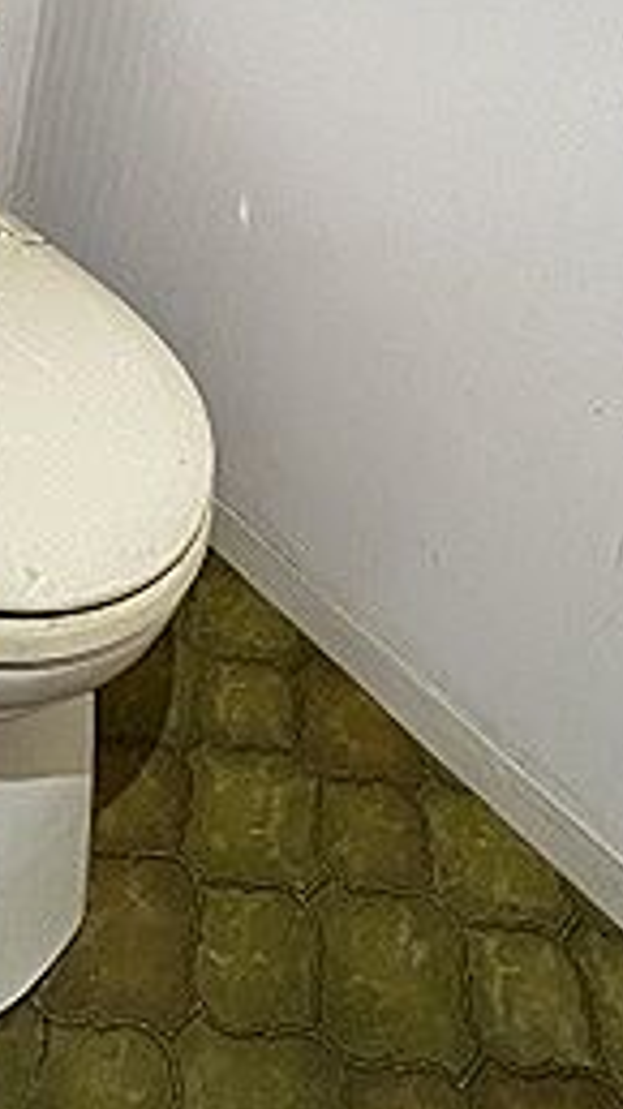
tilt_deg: -13.0
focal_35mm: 33
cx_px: 215
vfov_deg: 48.8
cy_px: 0
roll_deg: -10.7
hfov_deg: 35.3
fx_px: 970
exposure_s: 1/60
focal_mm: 1.57
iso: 320
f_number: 1.8
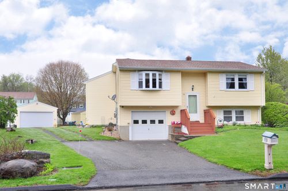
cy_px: 96
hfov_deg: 62.0
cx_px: 144
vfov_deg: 43.5
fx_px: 240
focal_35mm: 30
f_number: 7.1
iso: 640
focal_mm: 20
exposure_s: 1/400
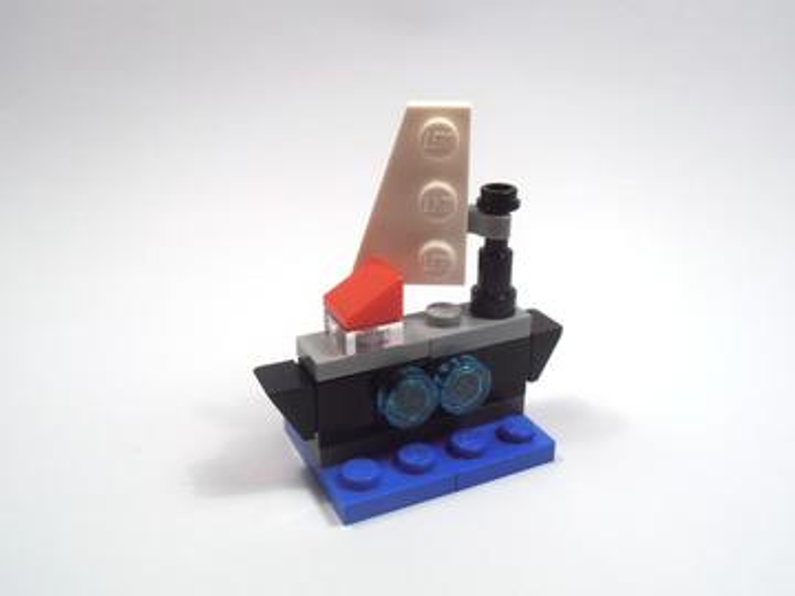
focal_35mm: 37
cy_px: 298
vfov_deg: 38.7
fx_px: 850
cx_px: 398
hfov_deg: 50.1
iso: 80
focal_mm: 6.61
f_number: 3.9
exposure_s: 1/100
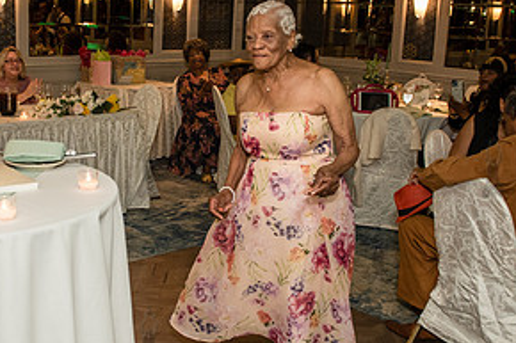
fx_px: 688
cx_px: 148
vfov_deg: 28.0
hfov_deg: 40.3
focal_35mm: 48
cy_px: 166
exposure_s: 1/200
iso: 1600
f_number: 3.5
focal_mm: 24
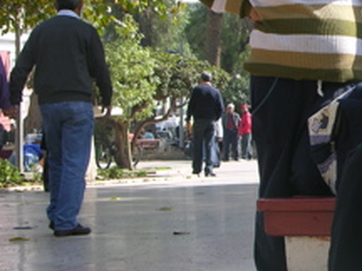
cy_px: 99
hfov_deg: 11.2
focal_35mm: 172
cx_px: 463
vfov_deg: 8.6
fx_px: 1799
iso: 50
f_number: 4.4
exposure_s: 1/143
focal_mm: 14.7
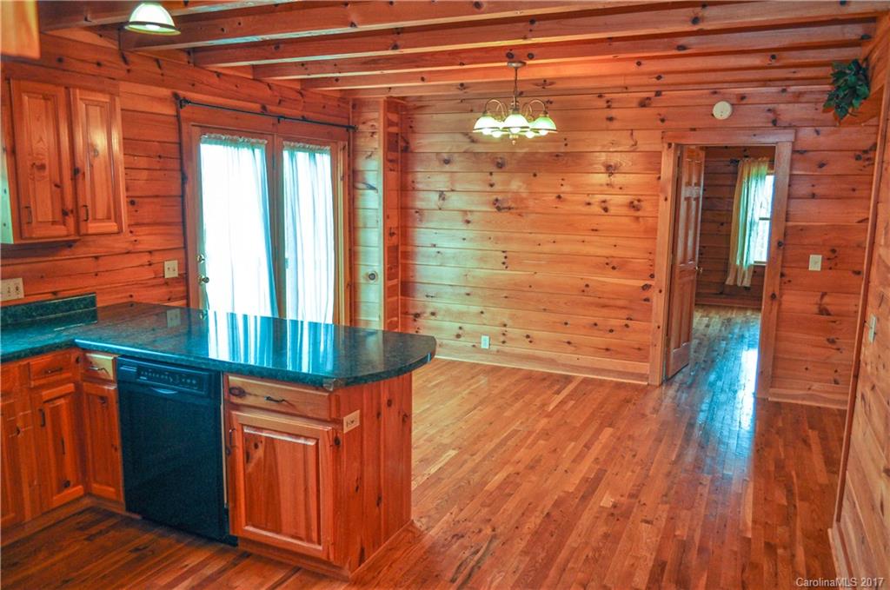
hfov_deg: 67.5
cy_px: 295
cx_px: 445
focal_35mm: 27
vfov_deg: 47.8
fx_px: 666
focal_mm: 18
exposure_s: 1/80
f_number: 4.5
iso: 400
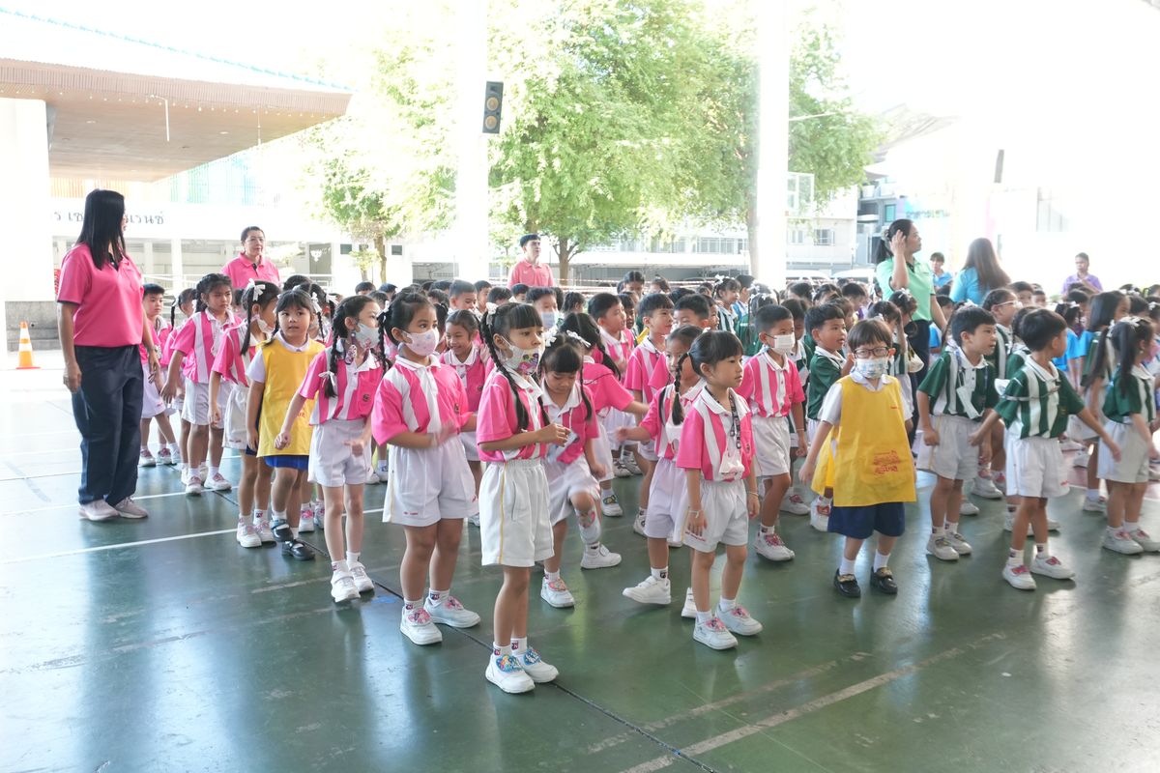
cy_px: 386
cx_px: 580
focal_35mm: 32
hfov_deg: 59.5
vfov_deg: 41.7
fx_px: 1015
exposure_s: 1/80
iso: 1000
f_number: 5.6
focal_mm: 21
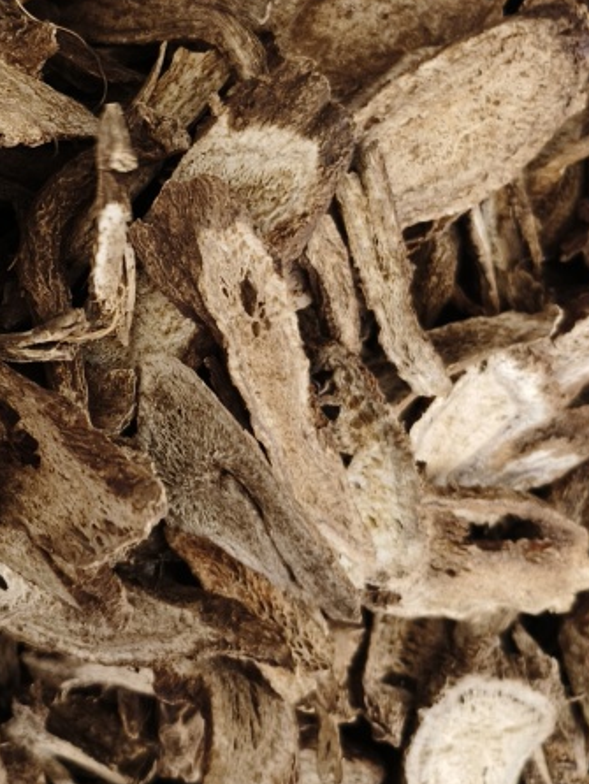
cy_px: 265
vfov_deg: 34.6
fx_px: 1247
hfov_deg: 25.3
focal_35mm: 55
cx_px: -4
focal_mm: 5.5
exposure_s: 1/100
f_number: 1.75
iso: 475
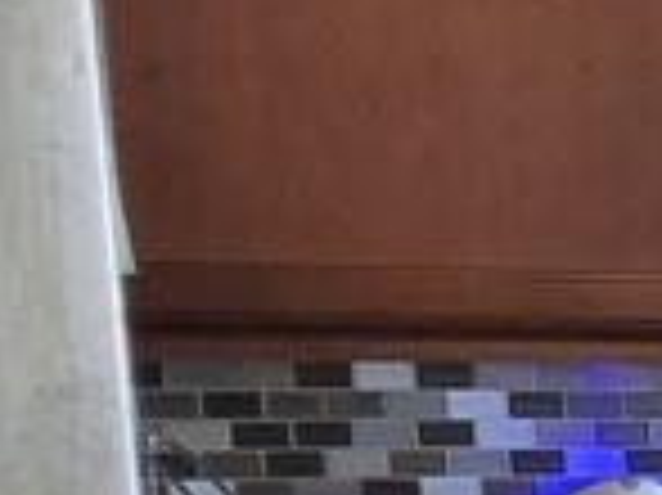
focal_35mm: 195
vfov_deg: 7.2
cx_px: 1972
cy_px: 1098
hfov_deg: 8.5
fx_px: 3726
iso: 125
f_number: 1.9
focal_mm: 2.91
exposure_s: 1/40
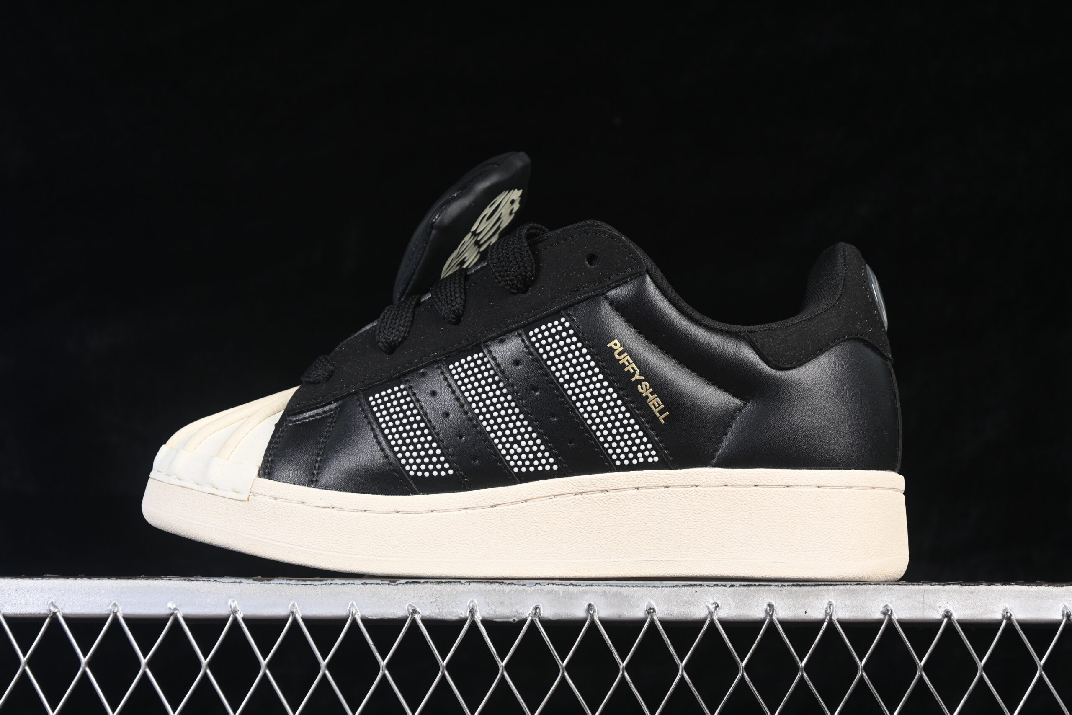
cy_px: 358
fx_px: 2233
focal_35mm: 75
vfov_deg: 18.2
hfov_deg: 27.0
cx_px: 536
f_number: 6.3
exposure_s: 1/60
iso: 160
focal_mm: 50
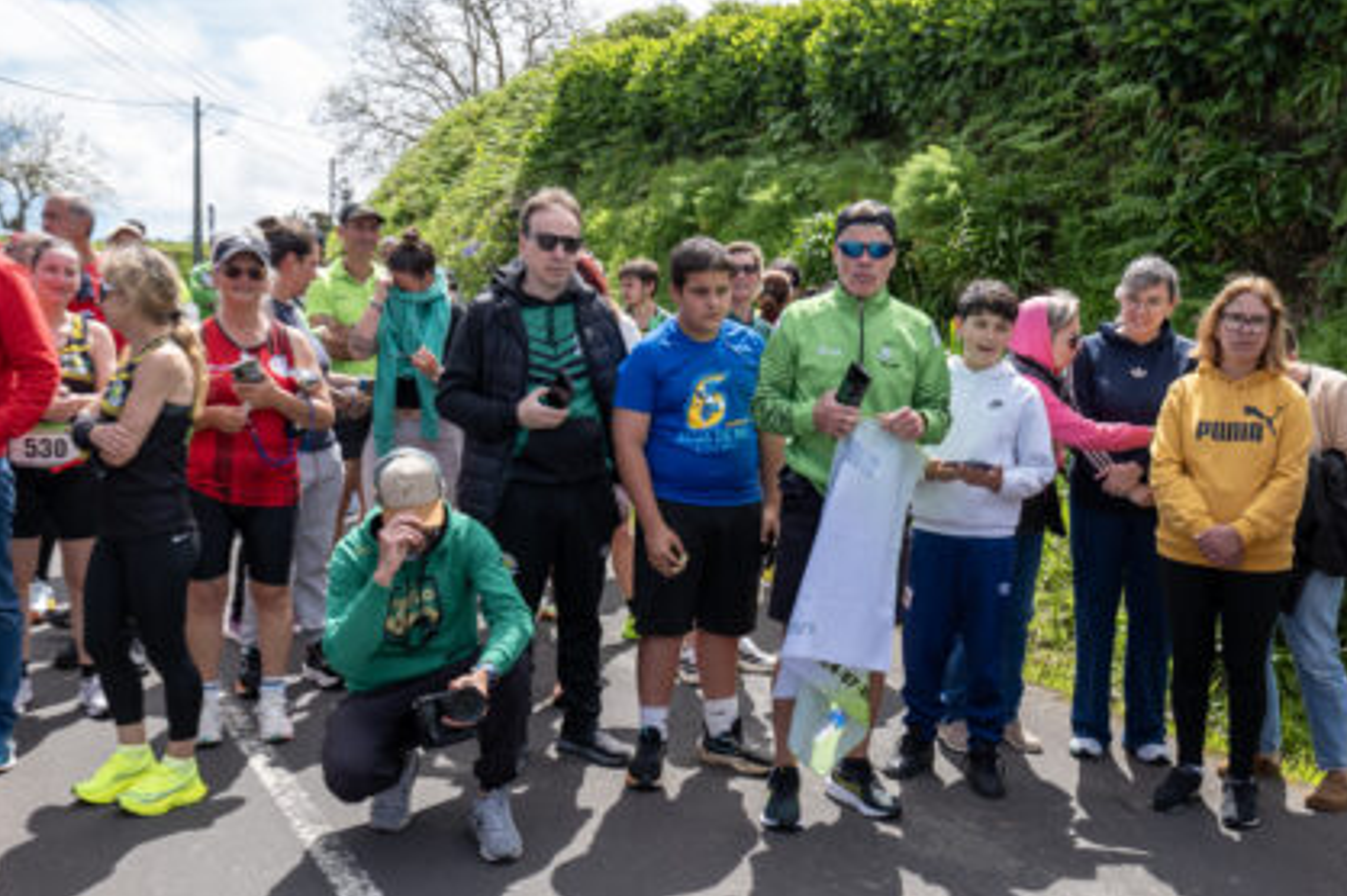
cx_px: 709
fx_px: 1421
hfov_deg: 50.7
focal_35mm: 38
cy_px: 492
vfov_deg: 35.0
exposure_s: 1/200
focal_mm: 31
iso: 200
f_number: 8
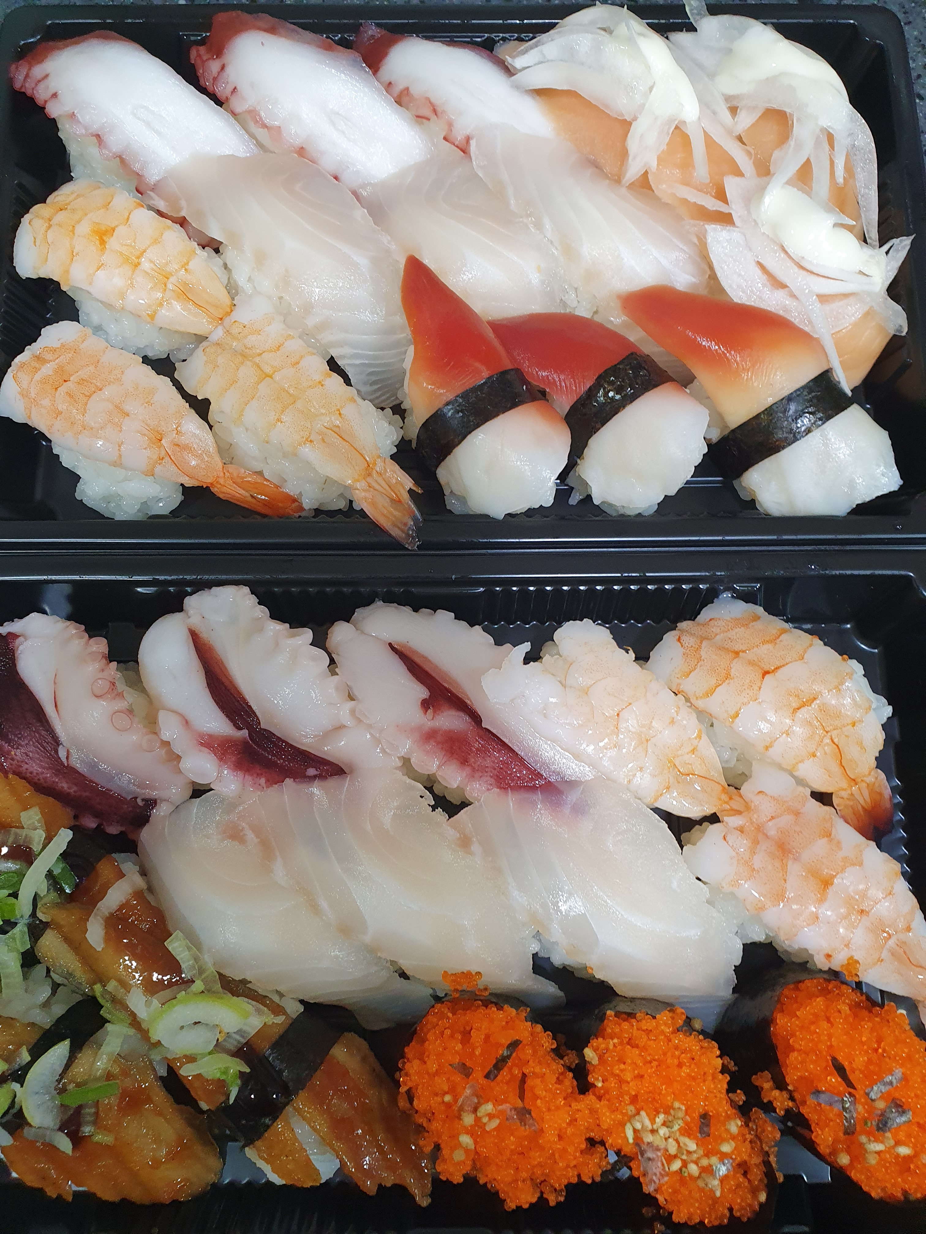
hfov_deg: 53.1
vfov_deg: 67.3
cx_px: 463
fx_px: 927
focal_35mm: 26
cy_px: 617
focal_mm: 4.32
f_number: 2.4
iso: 250
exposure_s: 1/40
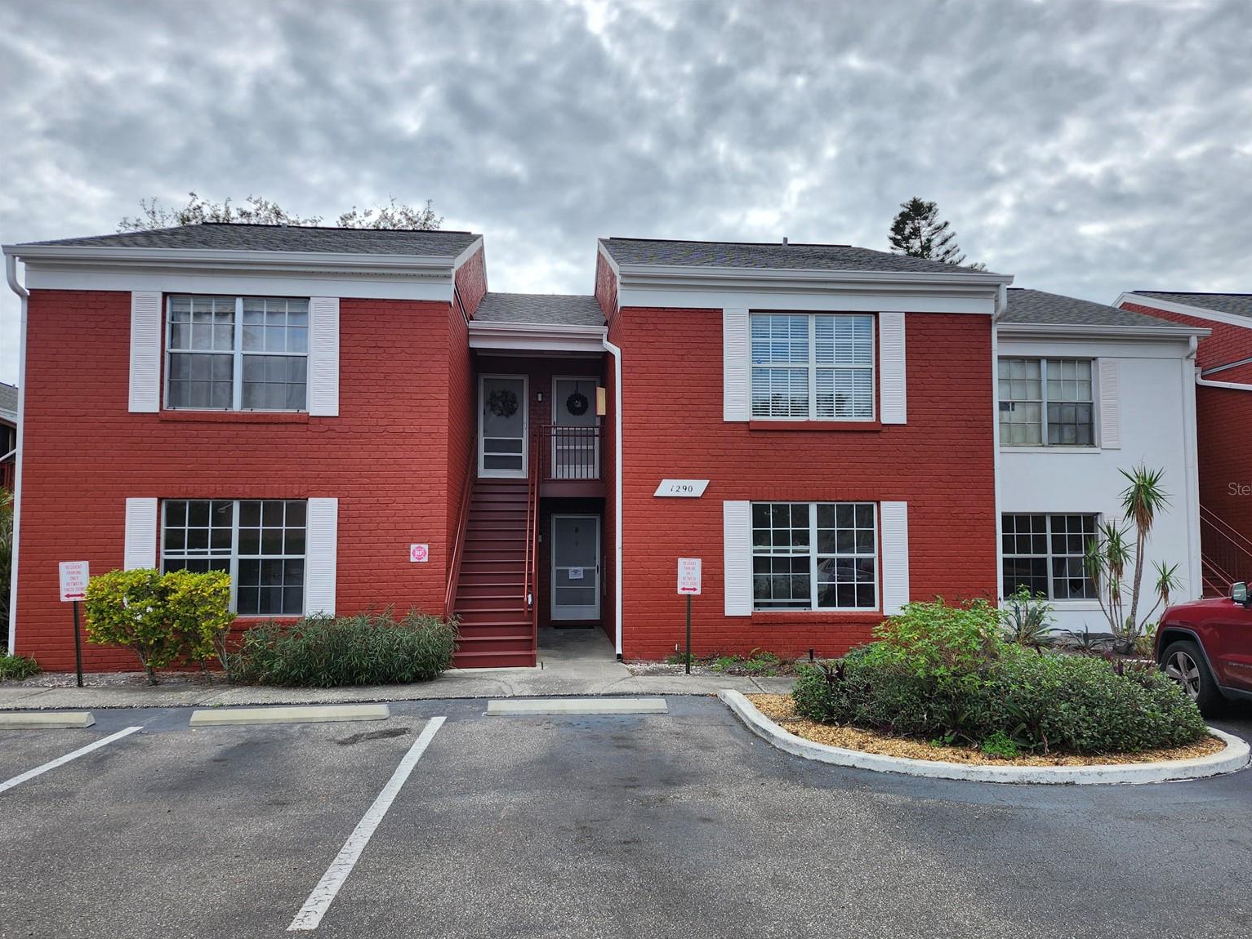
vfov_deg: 56.8
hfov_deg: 71.6
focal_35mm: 24
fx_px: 868
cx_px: 652
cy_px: 488
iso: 25
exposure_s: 1/1571
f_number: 1.8
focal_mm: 5.54
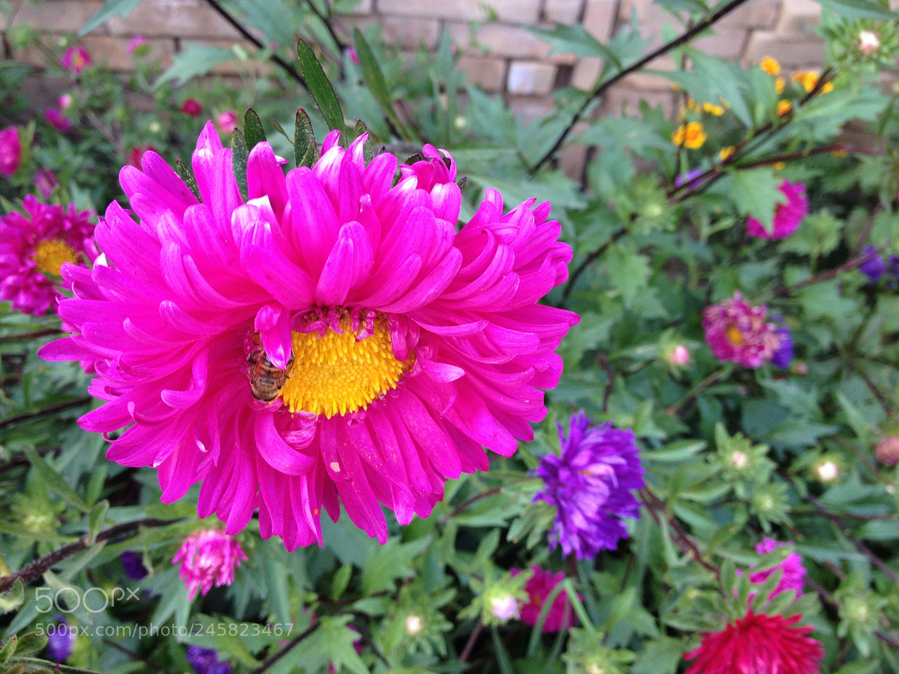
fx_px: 909
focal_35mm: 35
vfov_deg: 40.7
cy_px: 337
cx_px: 450
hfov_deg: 52.6
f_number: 2.4
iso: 80
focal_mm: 4.28
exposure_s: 1/120
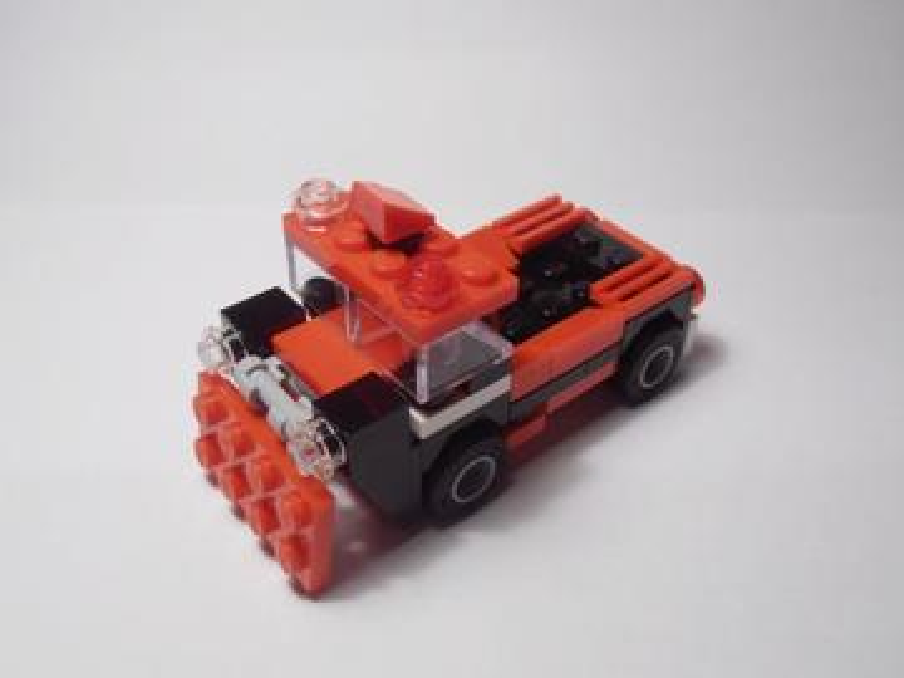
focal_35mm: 37
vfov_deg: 38.7
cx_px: 452
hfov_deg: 50.1
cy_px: 339
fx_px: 966
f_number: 3.9
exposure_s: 1/50
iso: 80
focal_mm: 6.61
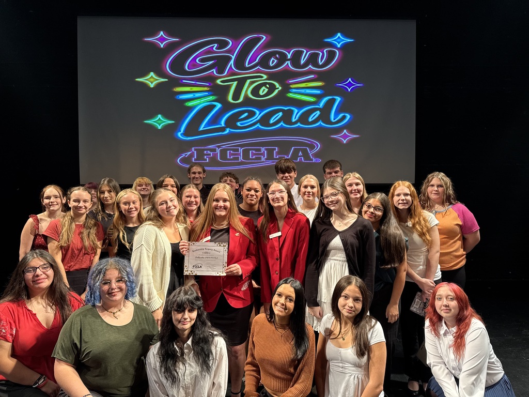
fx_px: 367
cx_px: 264
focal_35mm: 24
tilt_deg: -0.6
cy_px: 198
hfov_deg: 71.6
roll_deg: +1.0
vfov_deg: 56.8
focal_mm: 6.76
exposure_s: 1/60
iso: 125
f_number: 1.78
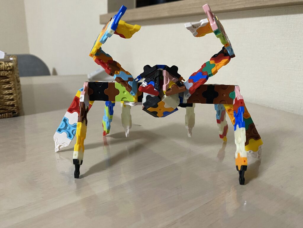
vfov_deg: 53.1
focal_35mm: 26
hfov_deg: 67.3
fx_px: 228
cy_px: 114
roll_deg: -1.5
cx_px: 152
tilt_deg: -16.2
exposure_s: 1/60
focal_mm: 4.25
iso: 500
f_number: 1.8
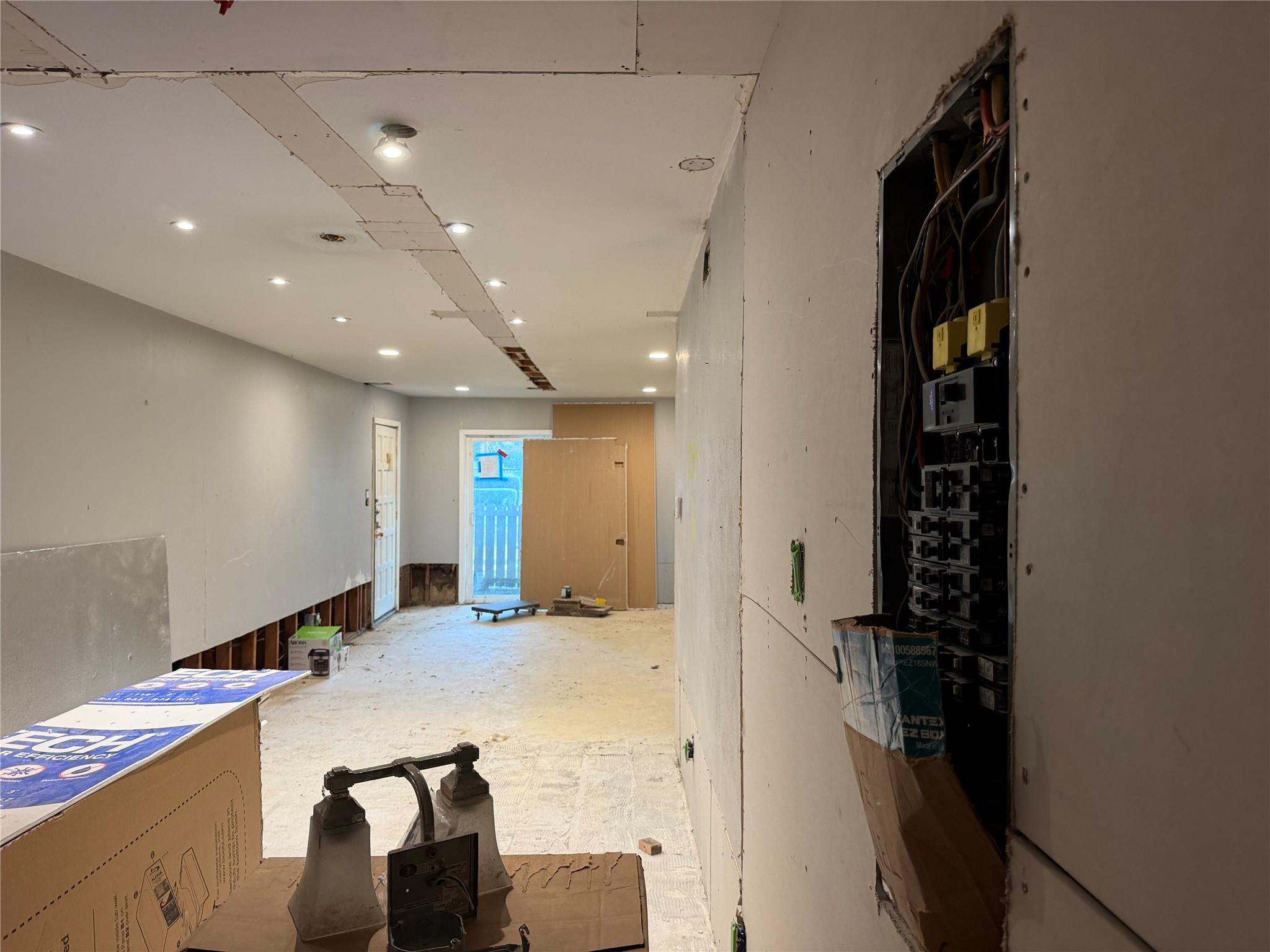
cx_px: 635
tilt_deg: -0.3
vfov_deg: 56.8
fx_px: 881
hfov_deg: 71.6
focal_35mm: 24
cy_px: 476
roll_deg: +0.4
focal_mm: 6.76
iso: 250
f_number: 1.78
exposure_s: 1/60
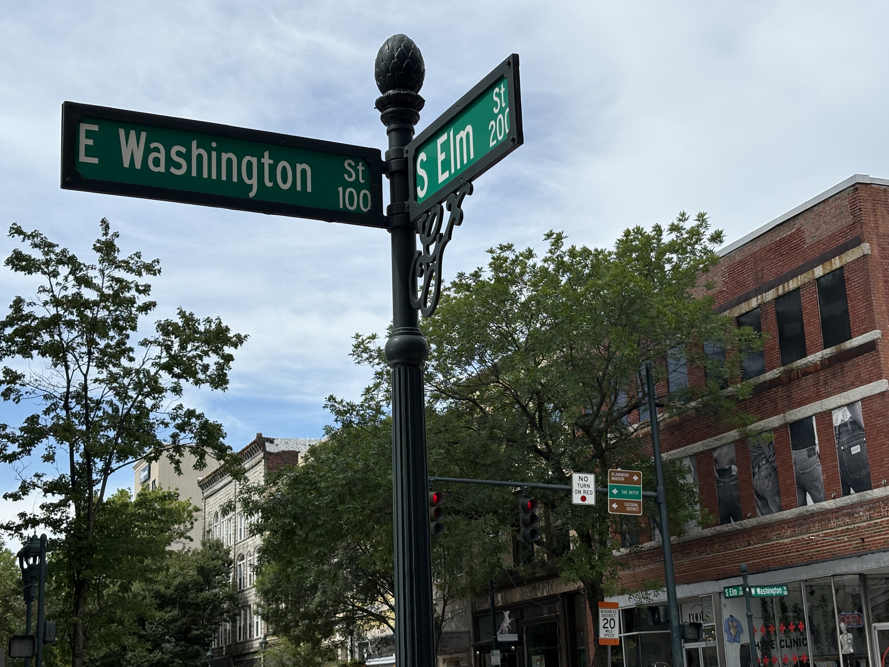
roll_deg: +2.2
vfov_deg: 28.0
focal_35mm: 52
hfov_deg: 36.8
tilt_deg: +13.9
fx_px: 1335
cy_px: 334
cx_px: 444
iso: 40
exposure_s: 1/4065
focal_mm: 5.96
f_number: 1.6
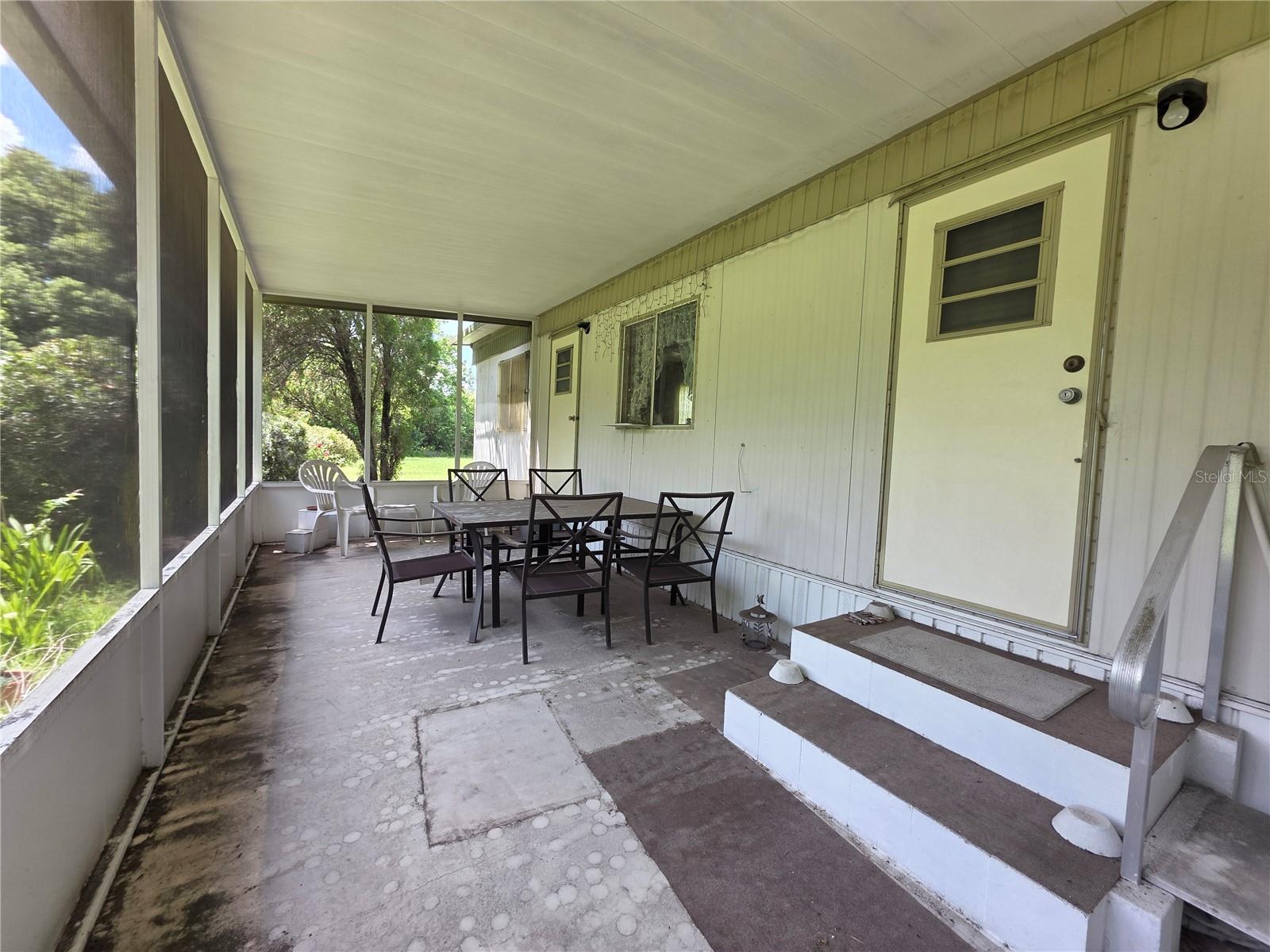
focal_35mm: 13
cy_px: 476
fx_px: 477
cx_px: 635
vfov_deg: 89.9
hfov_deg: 106.2
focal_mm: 2.2
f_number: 1.9
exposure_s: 1/120
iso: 40
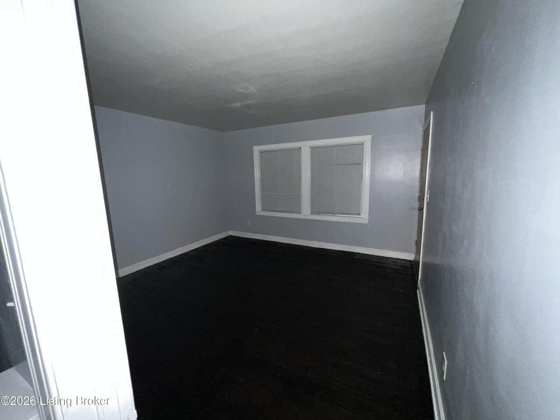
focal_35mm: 13
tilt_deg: -8.7
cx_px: 280
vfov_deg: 89.9
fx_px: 210
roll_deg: +2.2
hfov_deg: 106.2
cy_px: 210
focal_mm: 1.57
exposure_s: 1/16
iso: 500
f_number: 1.8
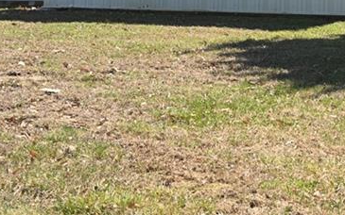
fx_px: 940
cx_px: 322
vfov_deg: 12.4
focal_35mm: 100
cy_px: -106
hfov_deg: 20.3
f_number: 5.6
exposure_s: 1/250
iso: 125
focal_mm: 35
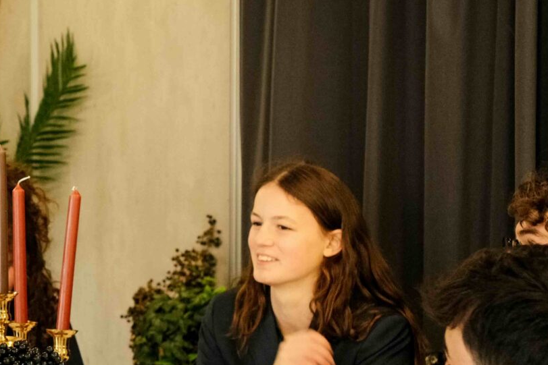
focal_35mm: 101
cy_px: 151
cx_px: -83
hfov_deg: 19.2
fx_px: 1538
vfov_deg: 13.6
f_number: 2.8
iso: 2500
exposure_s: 1/80
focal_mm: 26.4
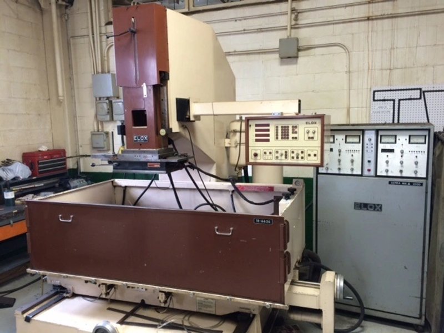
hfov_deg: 61.7
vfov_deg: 48.2
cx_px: 222
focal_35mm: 29
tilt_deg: -8.0
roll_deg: +1.1
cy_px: 166
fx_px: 372
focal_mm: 4.15
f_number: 2.2
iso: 80
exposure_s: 1/30
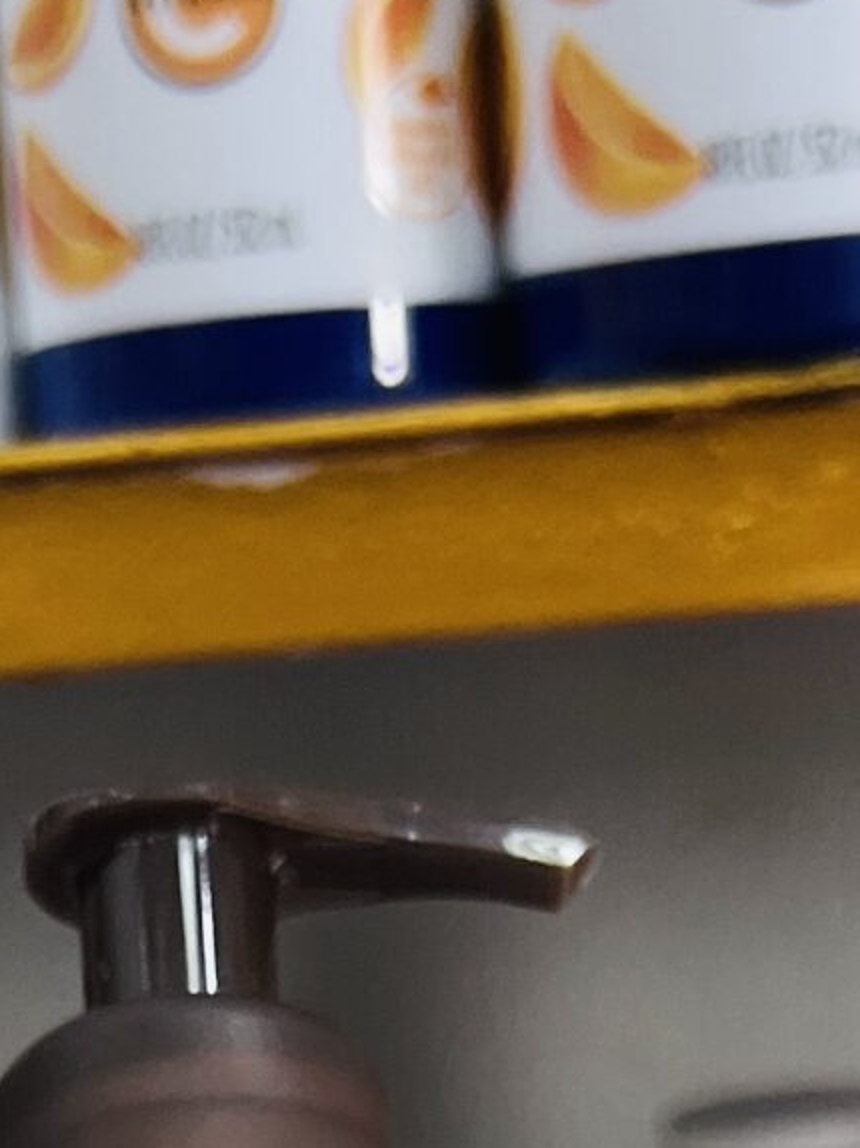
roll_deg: +5.9
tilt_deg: -25.2
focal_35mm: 116
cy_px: 2402
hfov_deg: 12.7
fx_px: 3845
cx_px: 252
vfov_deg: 13.9
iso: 100
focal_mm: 5.7
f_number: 1.5
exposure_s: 1/121
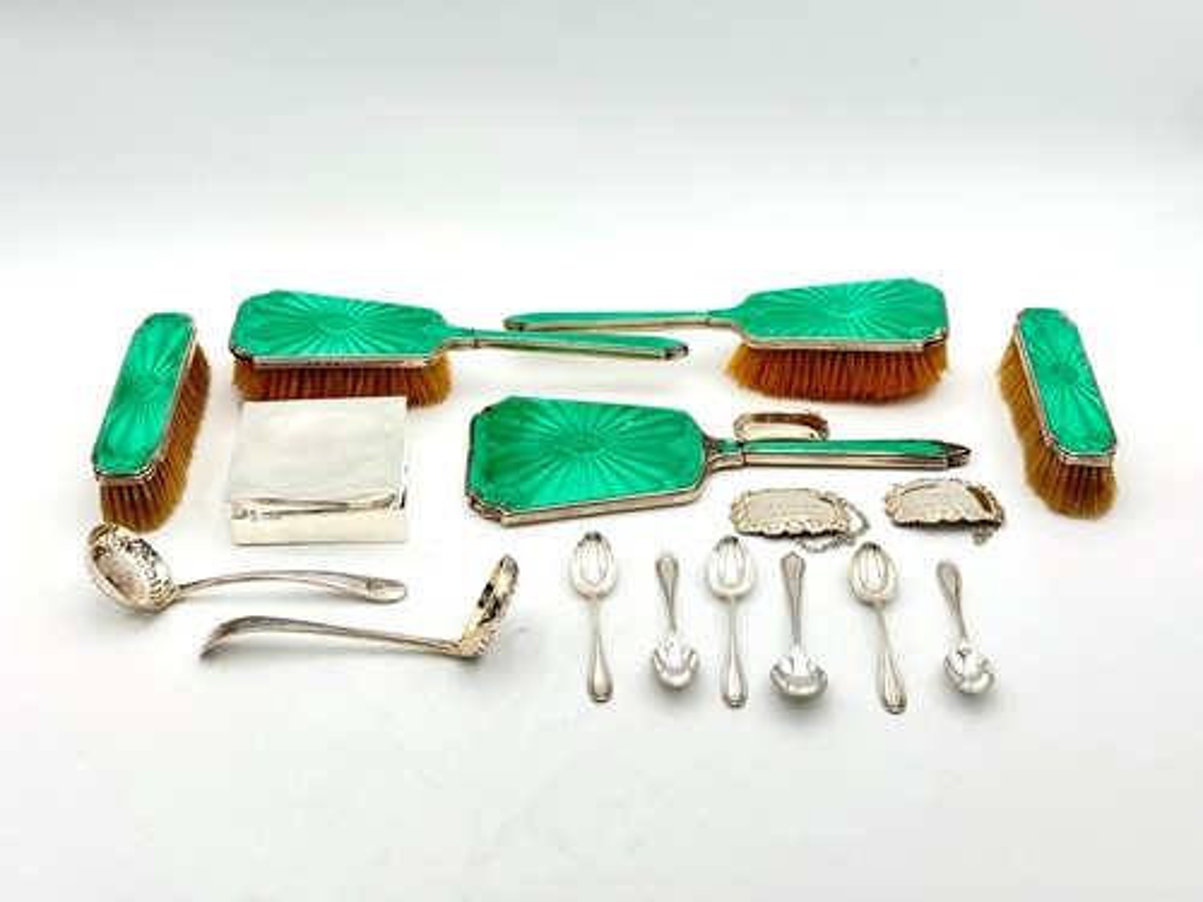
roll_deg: +0.5
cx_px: 602
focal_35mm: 48
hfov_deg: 39.7
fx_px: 1668
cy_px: 451
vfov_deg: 30.3
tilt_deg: -35.8
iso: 64
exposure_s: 1/503
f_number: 1.78
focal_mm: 6.76
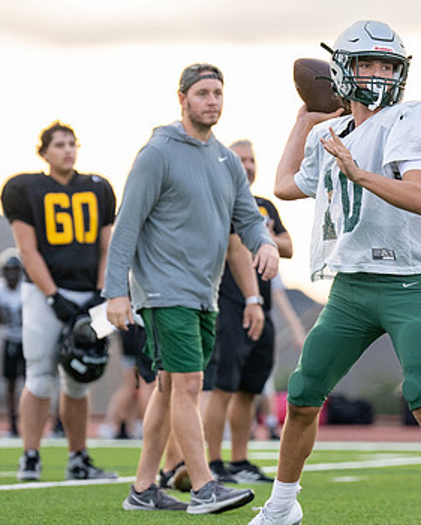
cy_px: 197
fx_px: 6118
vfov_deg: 4.9
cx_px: 368
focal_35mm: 393
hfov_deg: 3.9
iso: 1250
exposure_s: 1/2000
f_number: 2.8
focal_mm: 157
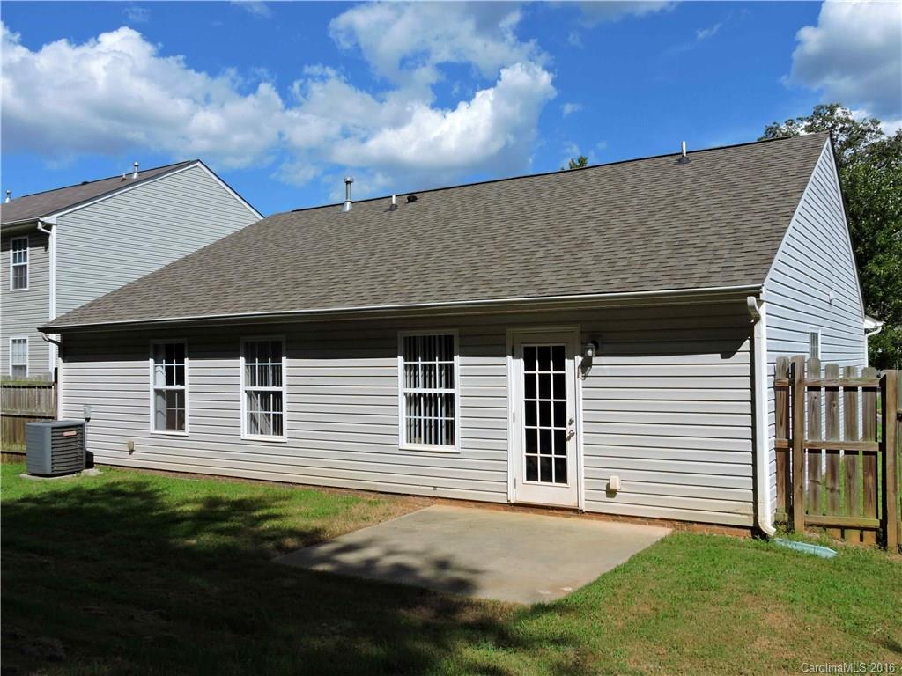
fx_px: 782
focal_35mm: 30
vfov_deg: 46.8
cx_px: 451
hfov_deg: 60.0
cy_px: 338
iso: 100
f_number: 4
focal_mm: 5.4
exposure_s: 1/1250
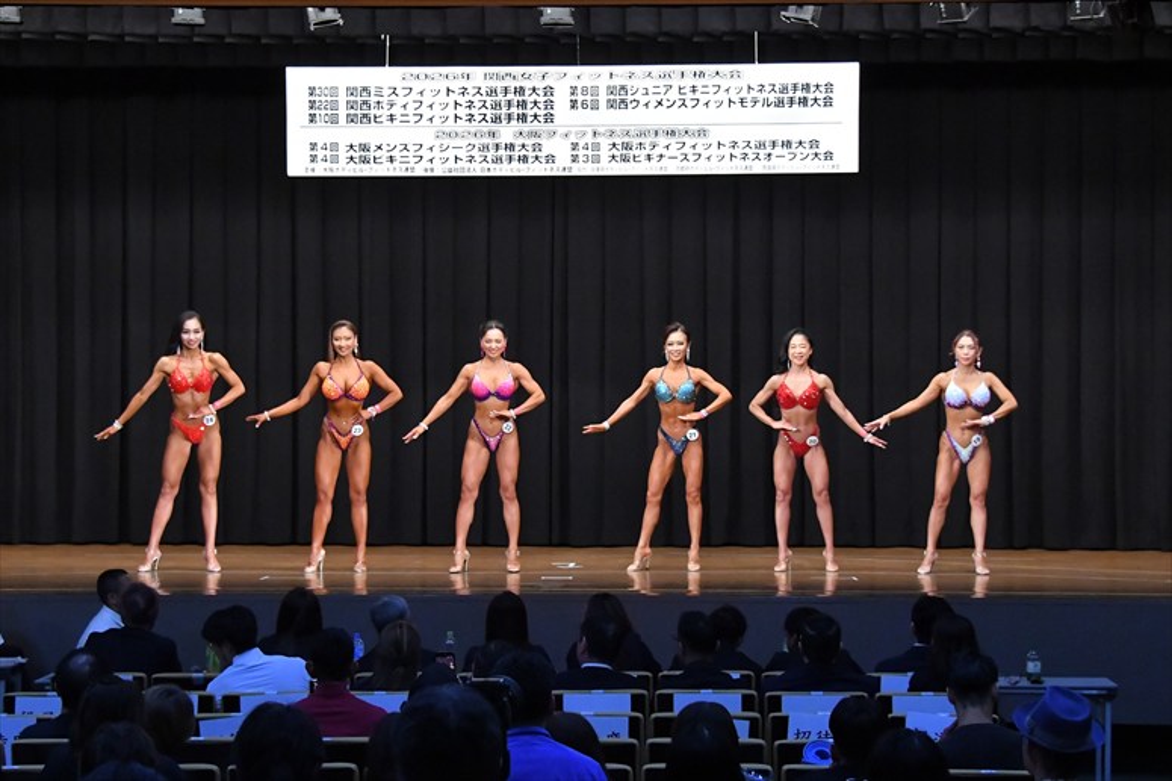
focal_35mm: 87
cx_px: 586
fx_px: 2831
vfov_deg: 15.7
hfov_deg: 23.4
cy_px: 390
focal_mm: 58
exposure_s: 1/400
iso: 8000
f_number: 5.6
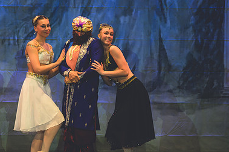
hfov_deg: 4.4
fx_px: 3006
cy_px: 65
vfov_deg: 2.9
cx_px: 56
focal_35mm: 473
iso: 720
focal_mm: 200
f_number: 2.8
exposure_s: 1/500
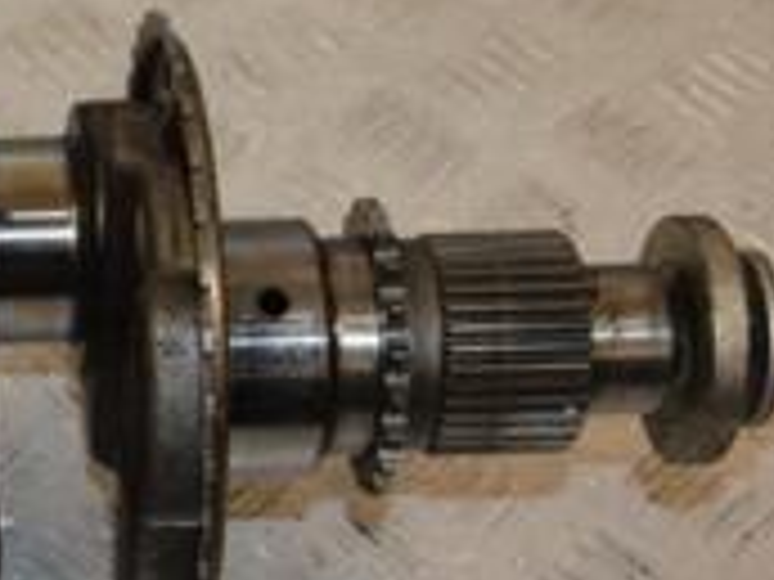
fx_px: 2929
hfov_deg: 14.0
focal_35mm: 131
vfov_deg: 11.3
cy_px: 342
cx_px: -436
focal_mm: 26
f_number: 7.1
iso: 800
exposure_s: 1/200
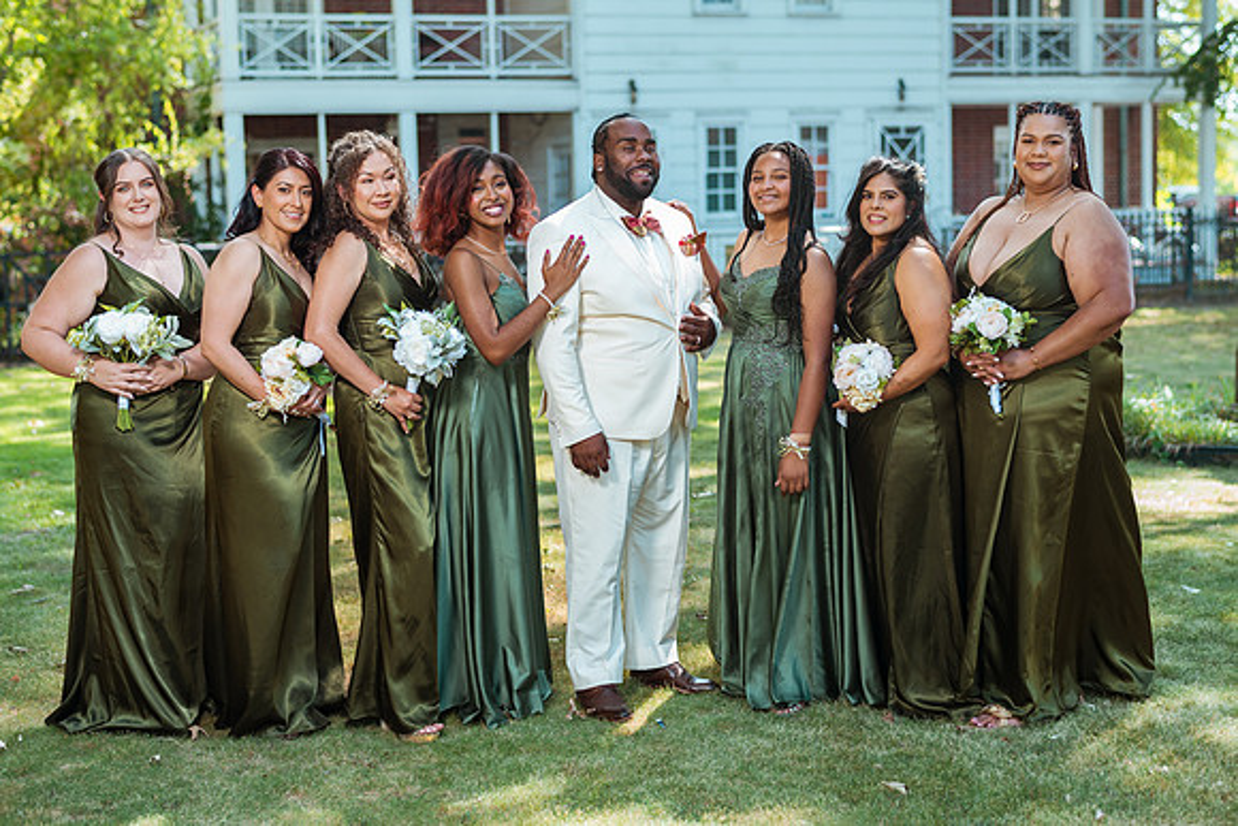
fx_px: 1995
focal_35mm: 58
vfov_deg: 23.4
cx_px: 619
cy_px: 413
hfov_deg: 34.5
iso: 50
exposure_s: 1/200
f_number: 2.8
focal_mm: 58
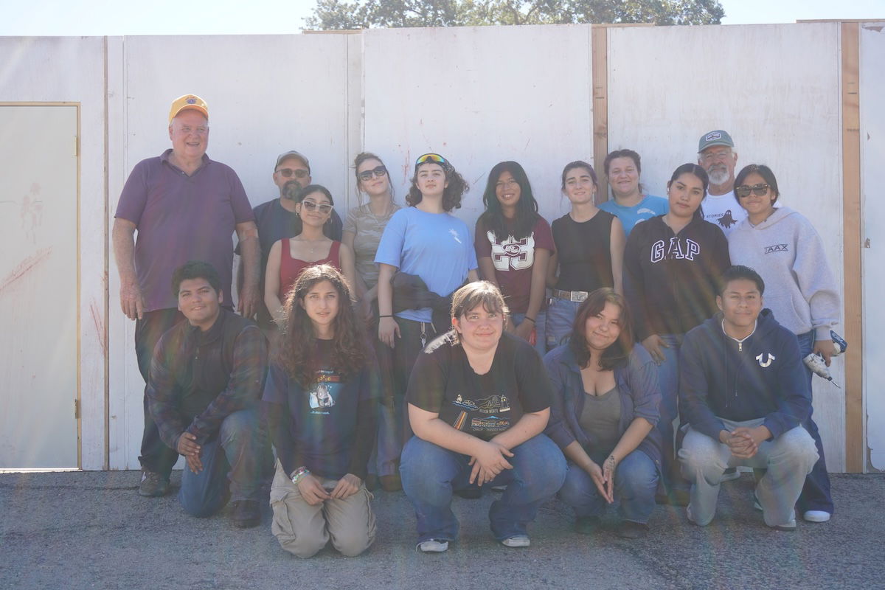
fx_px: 959
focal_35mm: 39
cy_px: 295
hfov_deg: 49.6
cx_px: 442
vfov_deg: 34.2
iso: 100
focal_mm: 26
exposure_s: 1/200
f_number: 4.5
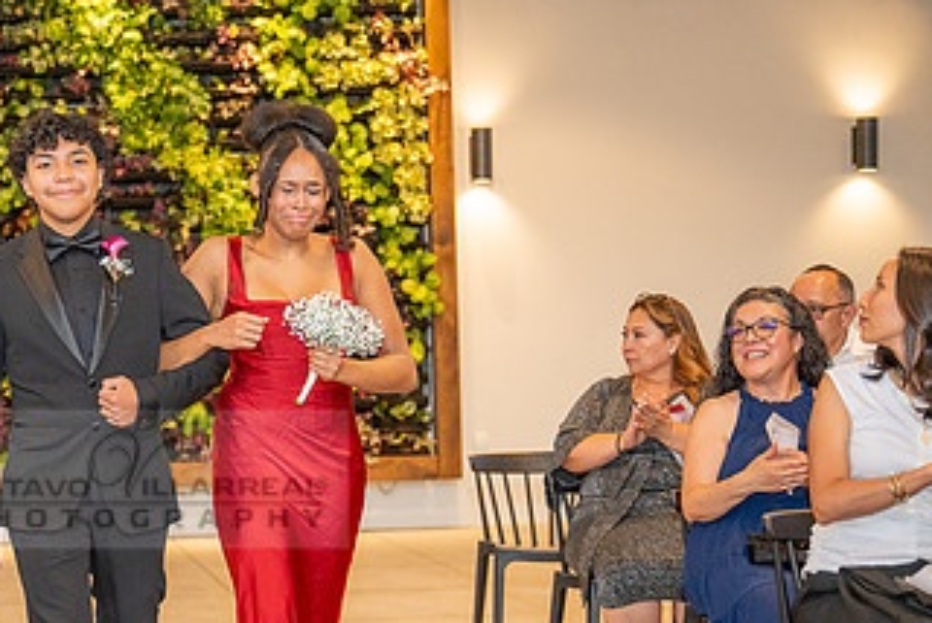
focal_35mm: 96
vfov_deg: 14.2
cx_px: 102
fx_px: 2488
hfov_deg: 20.8
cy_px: 479
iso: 1000
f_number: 2.8
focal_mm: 53
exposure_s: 1/200
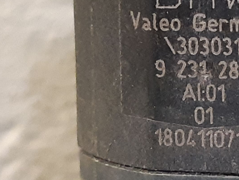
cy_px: 74
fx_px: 345
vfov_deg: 29.1
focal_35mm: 50
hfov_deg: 36.8
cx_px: 192
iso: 320
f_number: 1.7
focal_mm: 3.93
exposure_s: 1/50
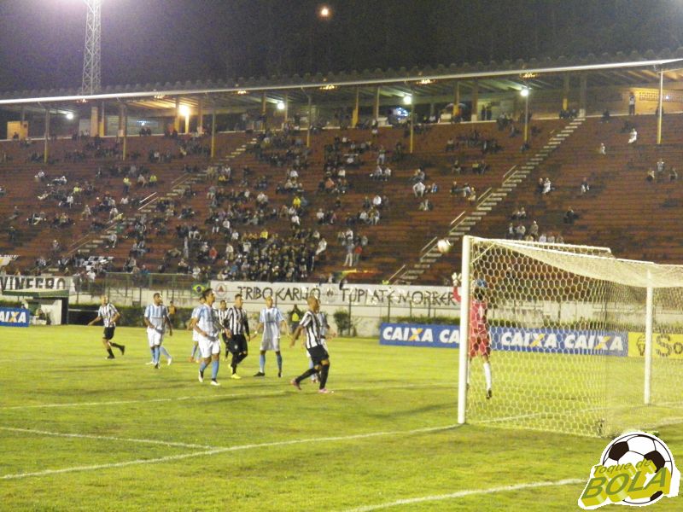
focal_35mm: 74
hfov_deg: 26.3
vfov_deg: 19.9
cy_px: 256
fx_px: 1460
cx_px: 342
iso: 3200
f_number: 3.6
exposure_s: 1/160
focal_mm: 13.2
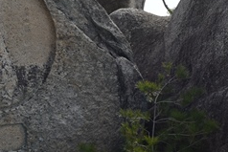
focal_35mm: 86
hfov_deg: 23.6
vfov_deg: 15.9
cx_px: 134
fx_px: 545
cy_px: 98
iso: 200
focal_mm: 20
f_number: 9
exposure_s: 1/200
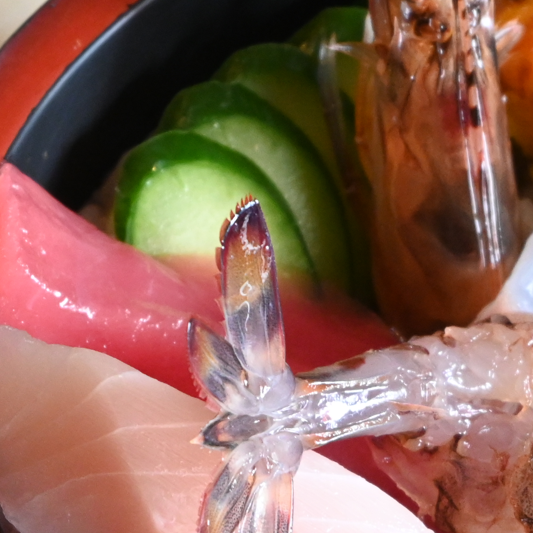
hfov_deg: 7.5
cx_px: 494
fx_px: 4076
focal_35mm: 234
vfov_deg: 7.5
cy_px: 401
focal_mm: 50
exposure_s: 1/60
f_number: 6.3
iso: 2500
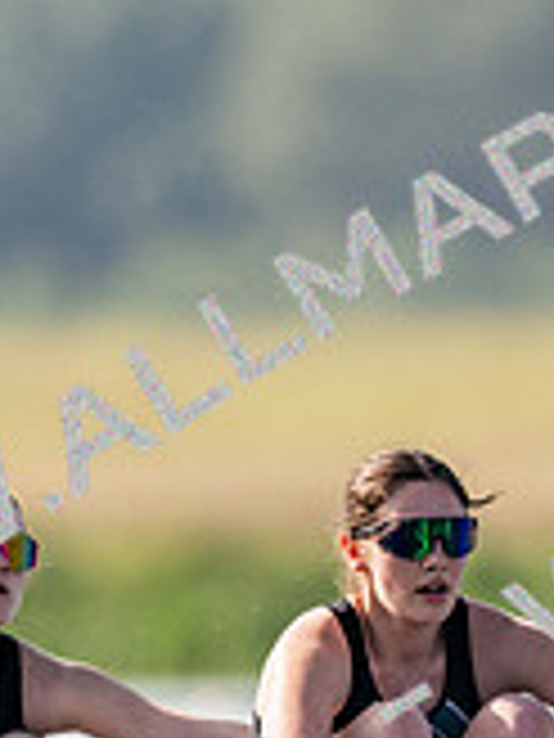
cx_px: 176
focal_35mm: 2046
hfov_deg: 0.7
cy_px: 727
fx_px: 43659
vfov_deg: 1.0
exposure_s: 1/2500
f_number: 5.6
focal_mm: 600
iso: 250
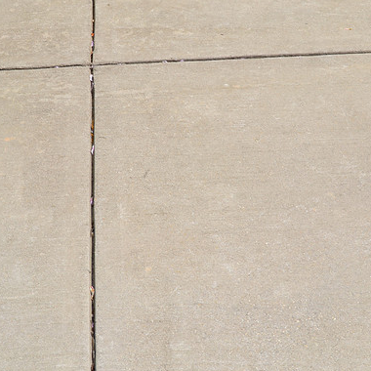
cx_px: 200
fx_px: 849
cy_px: 188
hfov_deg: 24.6
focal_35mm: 70
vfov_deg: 24.7
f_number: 10
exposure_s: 1/200
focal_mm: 36
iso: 100
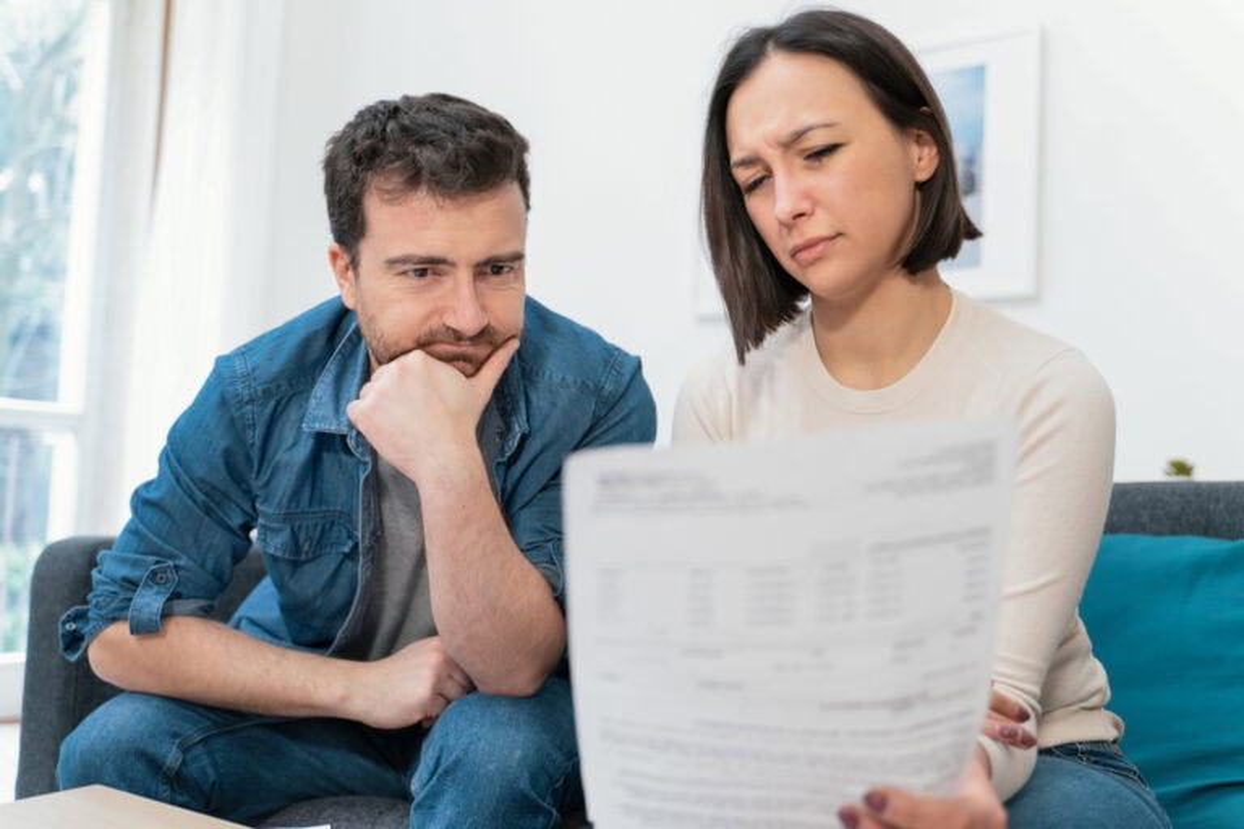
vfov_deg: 37.9
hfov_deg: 54.4
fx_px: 1209
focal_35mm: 35
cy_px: 414
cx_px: 622
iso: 500
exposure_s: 1/40
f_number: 2.8
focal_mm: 35
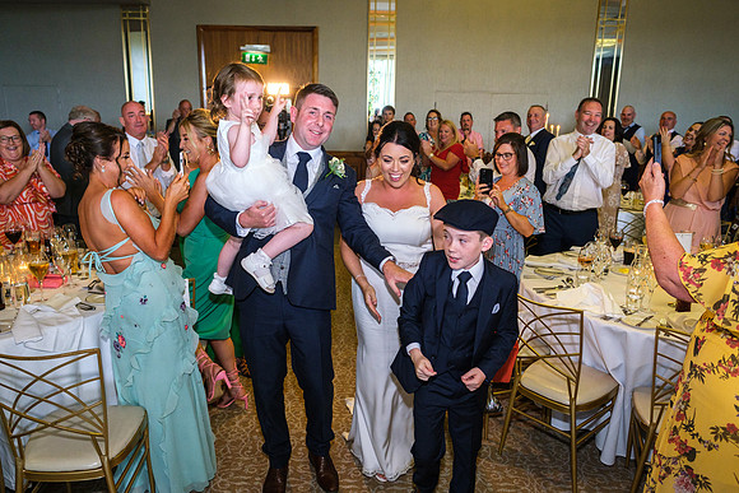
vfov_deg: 50.5
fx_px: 523
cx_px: 370
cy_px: 246
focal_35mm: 25
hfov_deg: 70.5
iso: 1000
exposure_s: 1/160
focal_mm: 16
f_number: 2.5
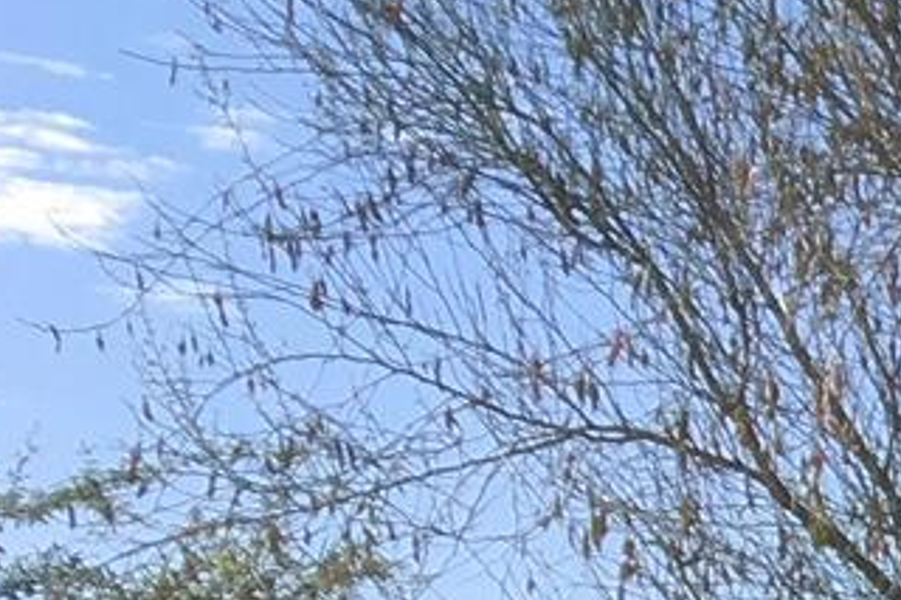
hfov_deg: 8.9
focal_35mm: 190
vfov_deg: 6.9
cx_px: 2664
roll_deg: -0.3
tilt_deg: -1.5
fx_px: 4753
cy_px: 1321
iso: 25
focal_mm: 4.15
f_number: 2.2
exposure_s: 1/1399
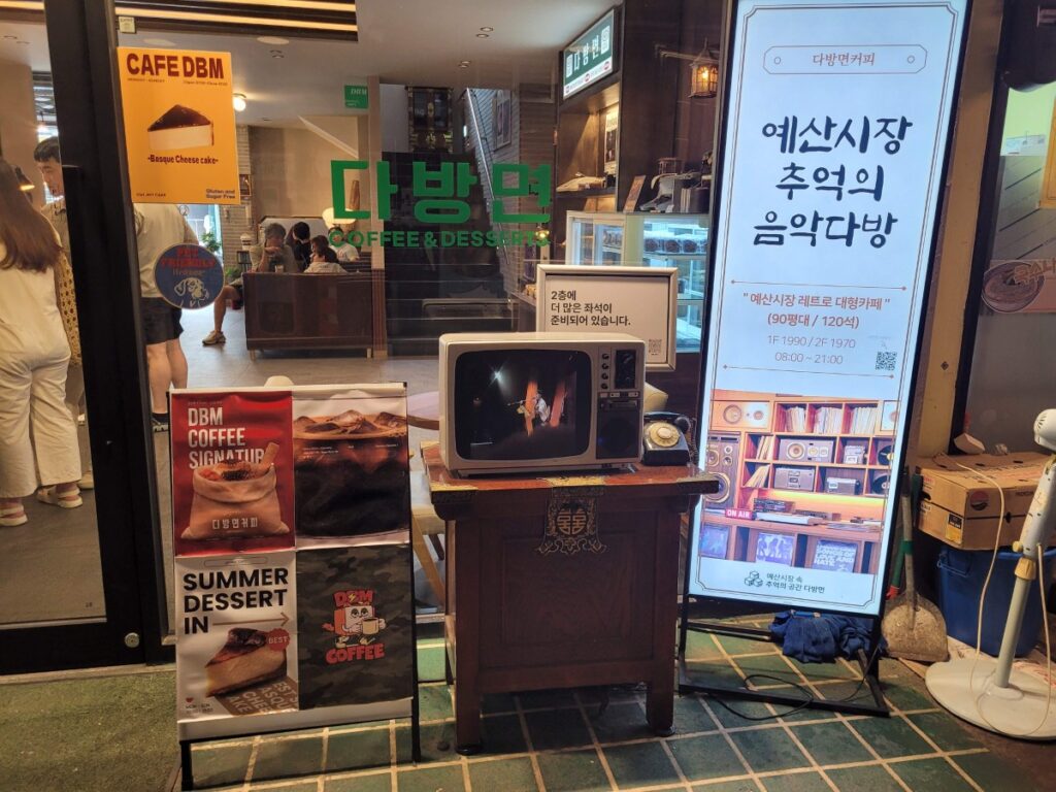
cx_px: 528
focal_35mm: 26
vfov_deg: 53.1
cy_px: 396
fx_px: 793
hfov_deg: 67.3
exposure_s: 1/120
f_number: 1.8
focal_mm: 5.4
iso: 160
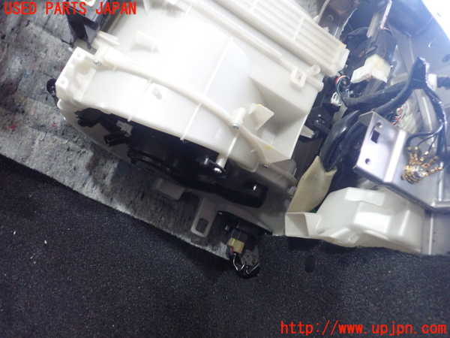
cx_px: 225
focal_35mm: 30
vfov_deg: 46.8
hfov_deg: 60.0
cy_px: 169
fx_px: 390
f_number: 2.3
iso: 800
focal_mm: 5.5
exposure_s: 1/30
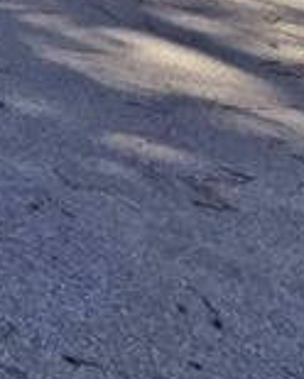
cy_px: -467
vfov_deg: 15.6
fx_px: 945
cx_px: -625
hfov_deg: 11.0
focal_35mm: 84
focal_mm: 2.2
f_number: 2.2
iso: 50
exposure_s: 1/1044
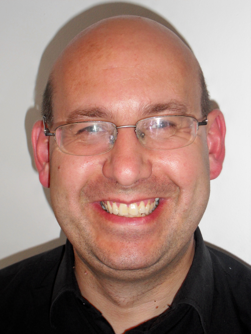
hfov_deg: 21.0
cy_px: 167
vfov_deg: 27.8
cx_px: 126
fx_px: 677
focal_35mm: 70
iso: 200
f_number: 5.1
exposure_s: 1/45
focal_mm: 12.3
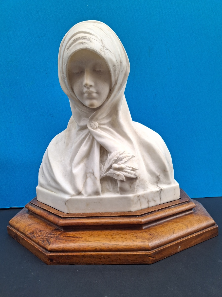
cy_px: 148
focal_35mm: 27
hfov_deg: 51.4
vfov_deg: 65.3
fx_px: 231
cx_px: 111
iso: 25
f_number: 1.8
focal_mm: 4
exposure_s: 1/100
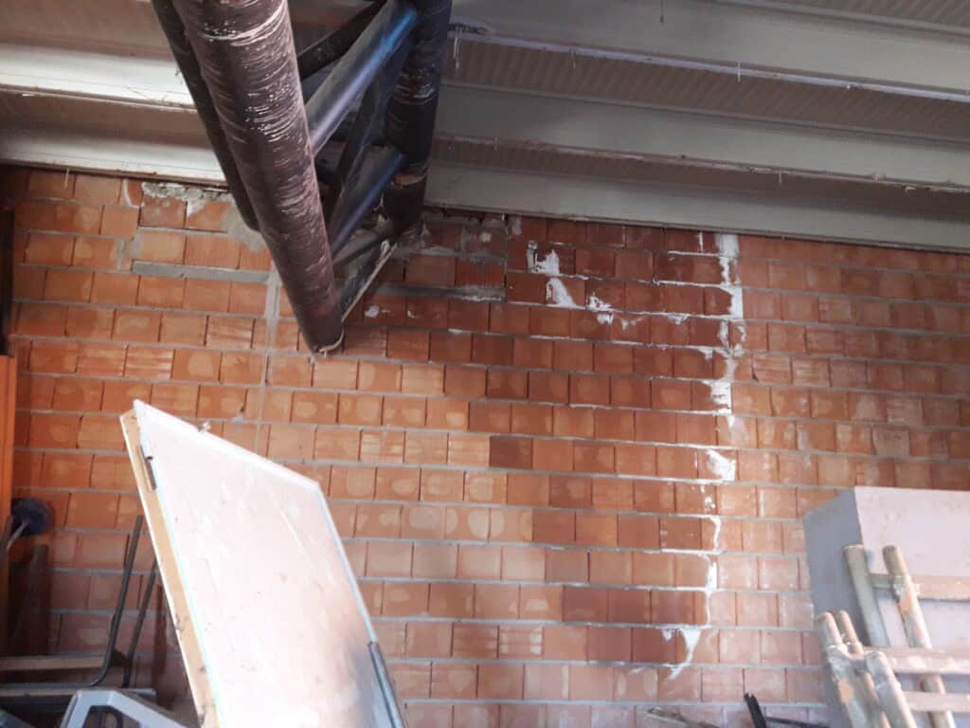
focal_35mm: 28
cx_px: 485
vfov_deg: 49.7
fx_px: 785
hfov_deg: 63.4
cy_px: 364
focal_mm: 3.7
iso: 250
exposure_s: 1/17
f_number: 1.9
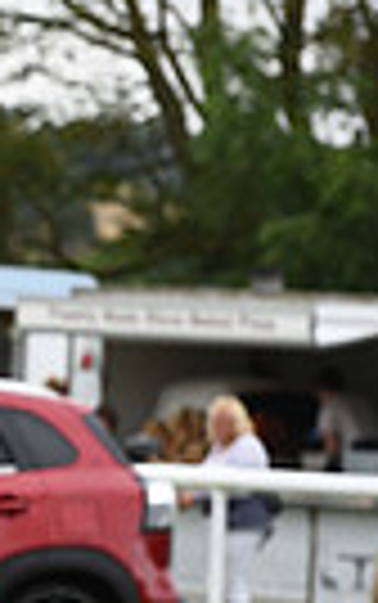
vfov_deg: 3.1
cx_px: -914
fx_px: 11267
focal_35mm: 685
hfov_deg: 1.9
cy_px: 396
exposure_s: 1/1000
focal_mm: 155
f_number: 5.6
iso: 450
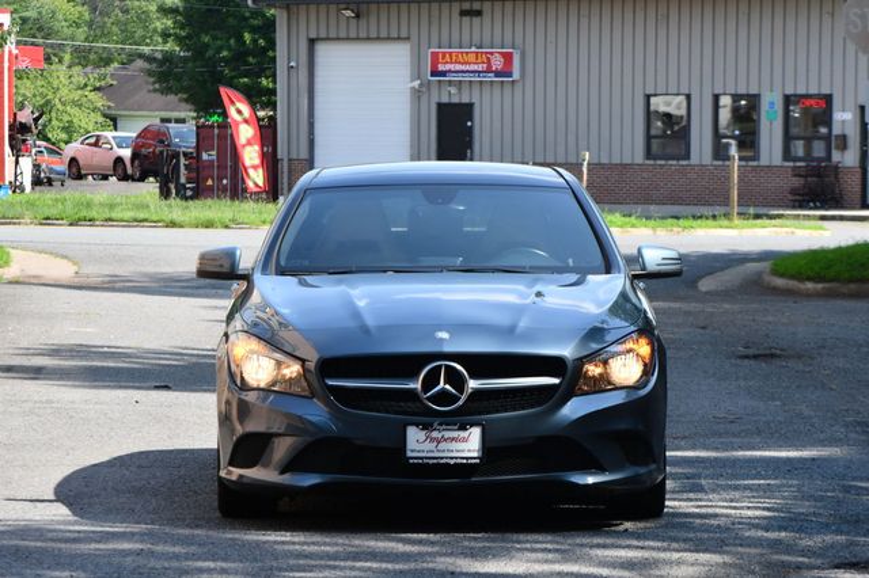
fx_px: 3788
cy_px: 289
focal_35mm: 157
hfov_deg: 13.1
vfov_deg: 8.7
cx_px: 434
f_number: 8
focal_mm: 105
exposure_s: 1/250
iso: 200
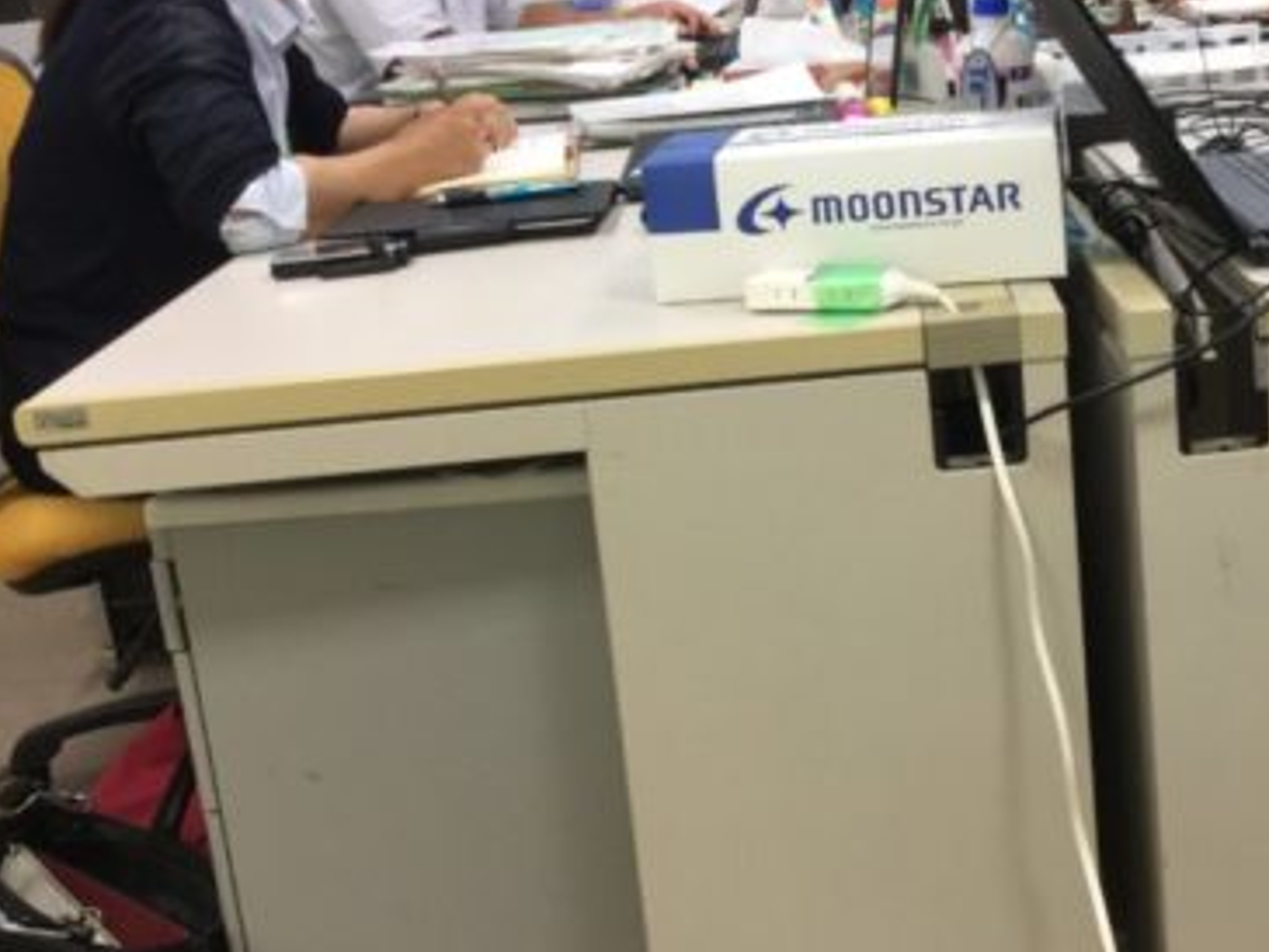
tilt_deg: -14.8
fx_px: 1870
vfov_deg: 28.4
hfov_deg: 36.6
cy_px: 316
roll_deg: +3.1
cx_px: 949
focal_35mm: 51
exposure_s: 1/30
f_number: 2.4
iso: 50
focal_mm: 3.3
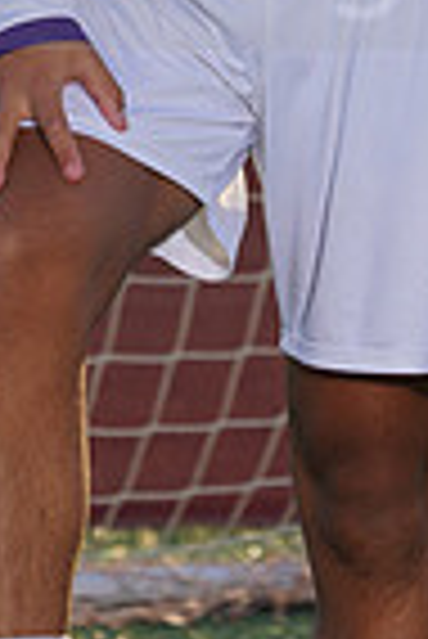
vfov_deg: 1.6
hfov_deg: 1.1
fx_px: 22592
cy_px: -94
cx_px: 237
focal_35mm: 1270
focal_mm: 312
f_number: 8
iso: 100
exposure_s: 1/200
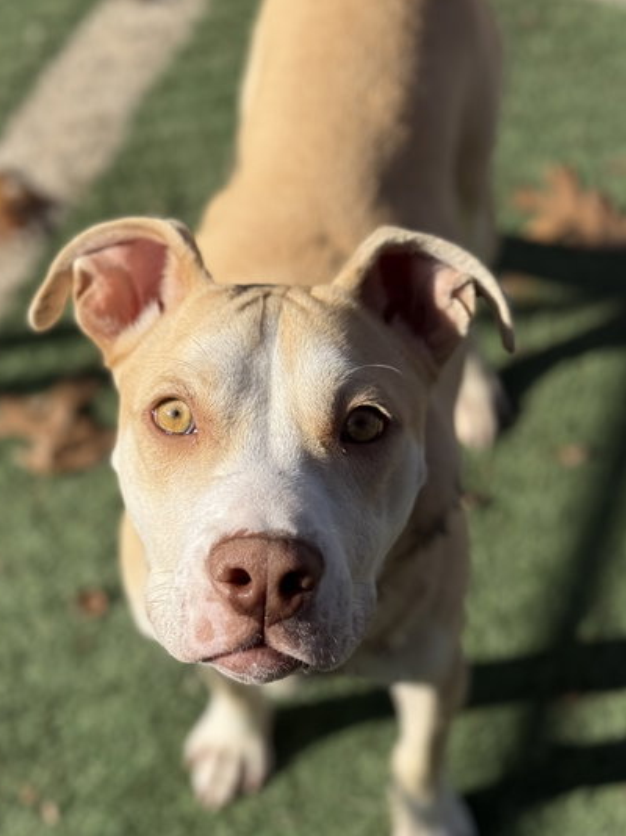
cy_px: 444
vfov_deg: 32.2
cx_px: 293
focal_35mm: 60
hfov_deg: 24.4
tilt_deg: -56.2
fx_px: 1448
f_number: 1.78
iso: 64
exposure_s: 1/4878
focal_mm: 6.76
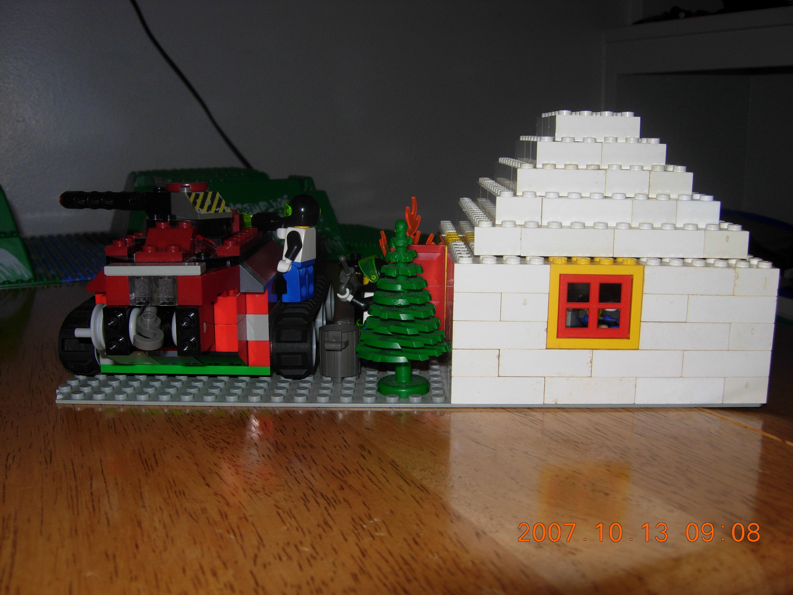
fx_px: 825
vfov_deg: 39.7
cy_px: 298
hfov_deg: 51.4
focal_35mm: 36
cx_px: 396
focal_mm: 7.5
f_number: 3.8
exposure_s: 1/45.2
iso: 50
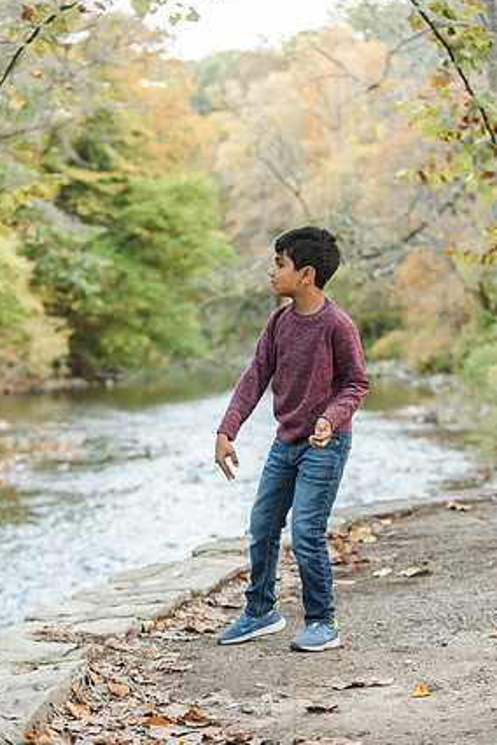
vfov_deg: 27.3
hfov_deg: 18.4
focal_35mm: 74
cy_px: 369
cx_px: 250
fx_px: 1532
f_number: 3.5
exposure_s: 1/125
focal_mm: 70
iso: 1250
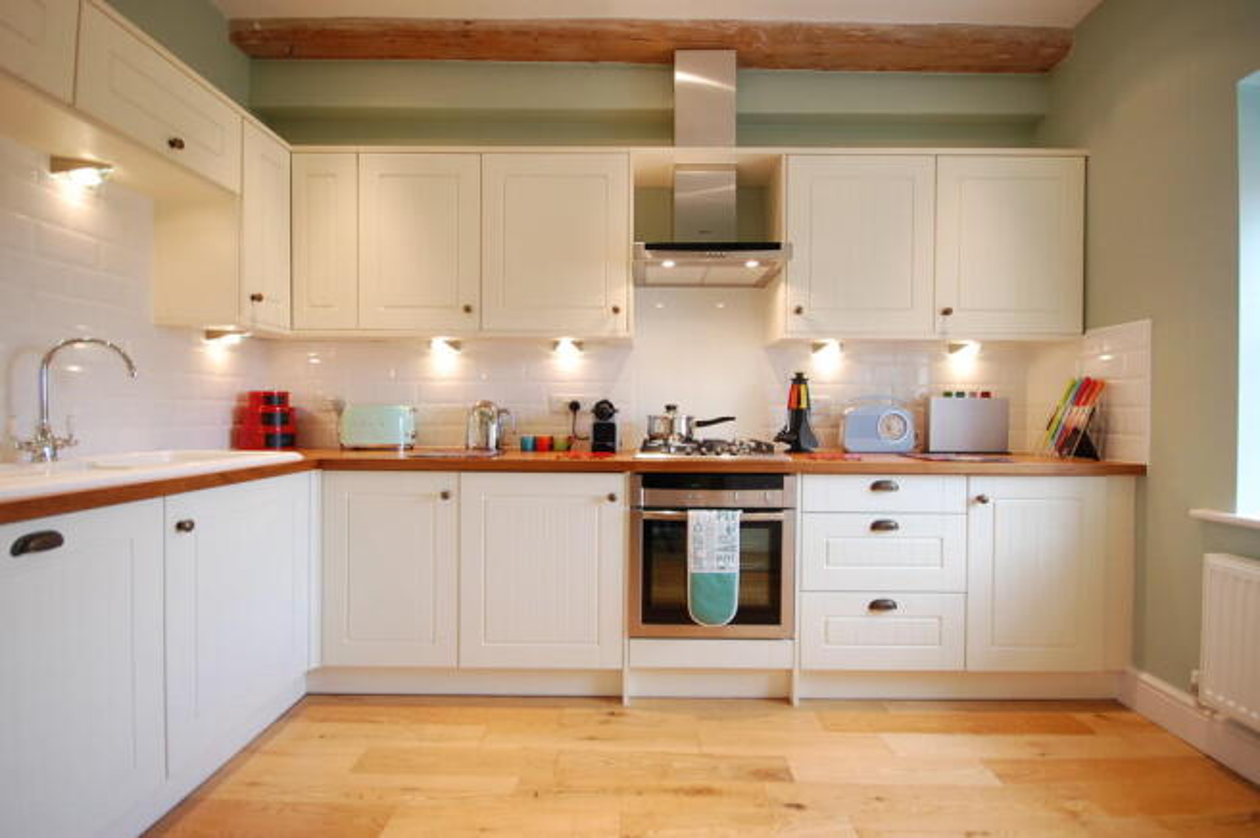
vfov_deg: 77.2
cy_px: 419
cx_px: 630
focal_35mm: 15
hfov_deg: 100.4
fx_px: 524
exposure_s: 1/13
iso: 200
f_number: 5.6
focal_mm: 10
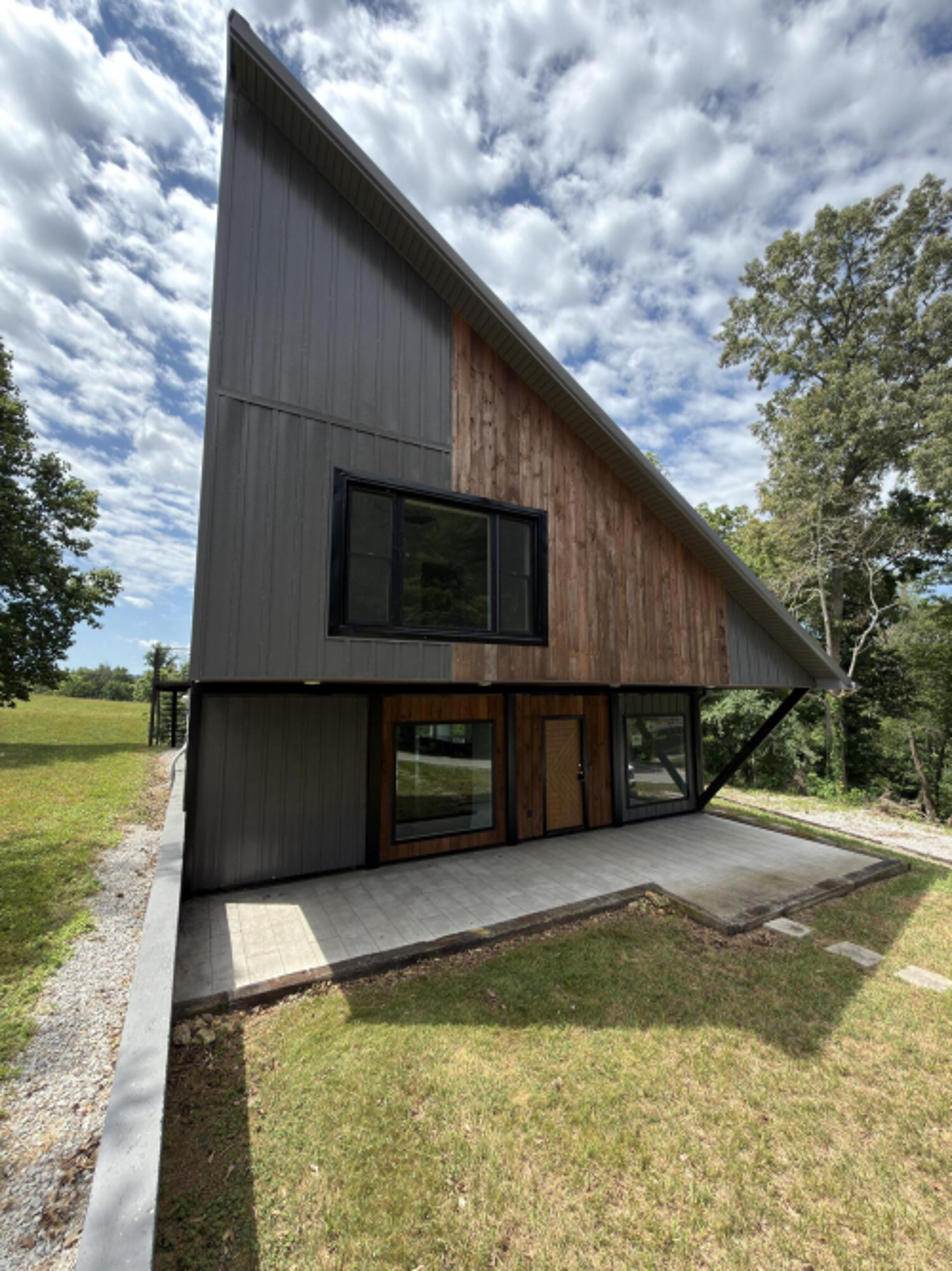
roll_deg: -0.1
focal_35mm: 14
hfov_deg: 85.7
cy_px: 636
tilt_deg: +6.3
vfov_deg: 102.1
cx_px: 476
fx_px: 514
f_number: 2.2
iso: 20
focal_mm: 2.22
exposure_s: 1/663
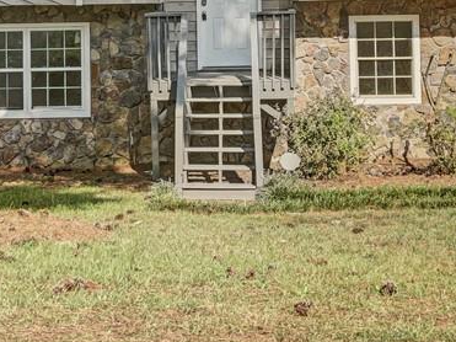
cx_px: 249
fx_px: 1054
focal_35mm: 80
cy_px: -41
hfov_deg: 24.4
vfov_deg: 17.7
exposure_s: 1/1675
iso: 16
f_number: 1.8
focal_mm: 3
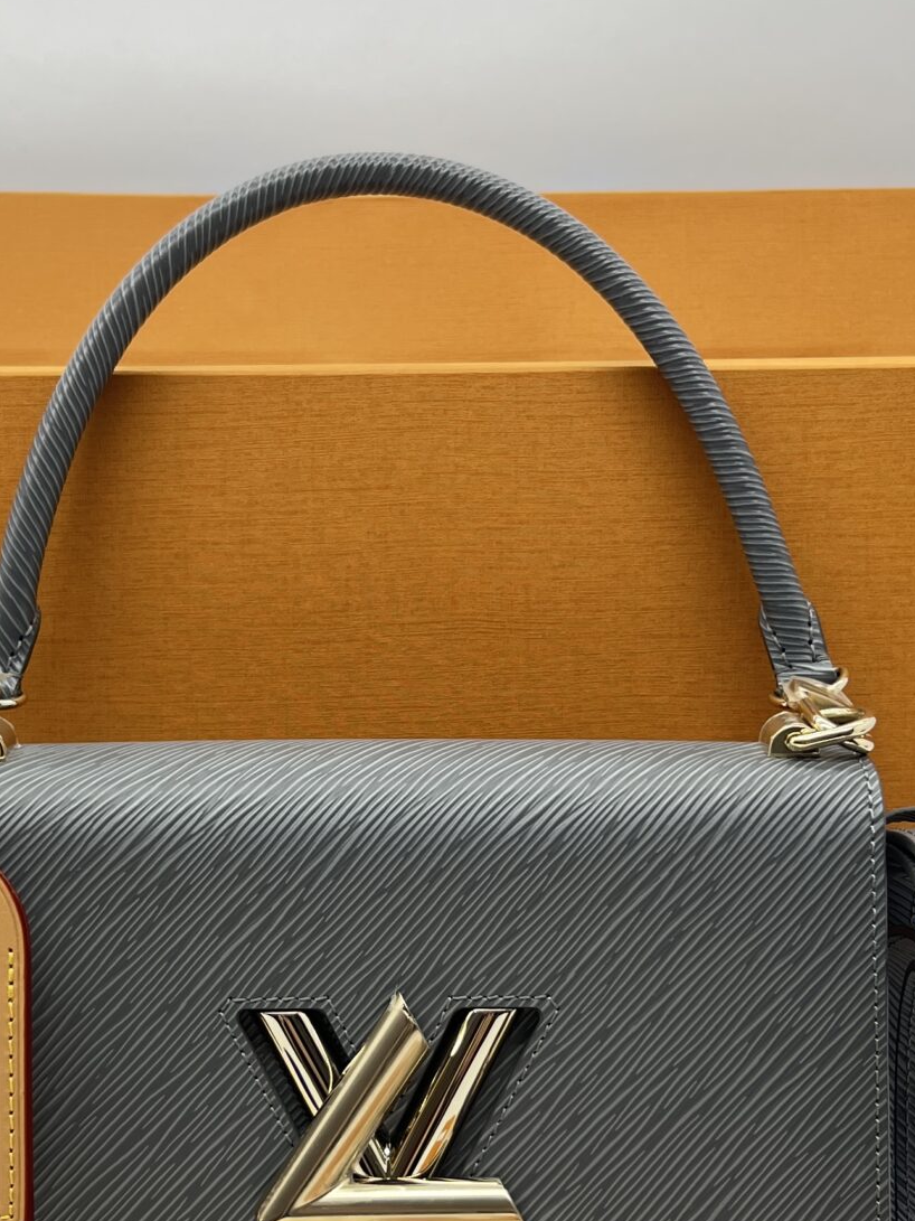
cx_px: 409
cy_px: 825
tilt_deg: -6.7
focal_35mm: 61
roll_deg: +0.0
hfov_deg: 24.0
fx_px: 2150
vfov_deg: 31.4
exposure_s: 1/100
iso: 50
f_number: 1.5
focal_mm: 5.7
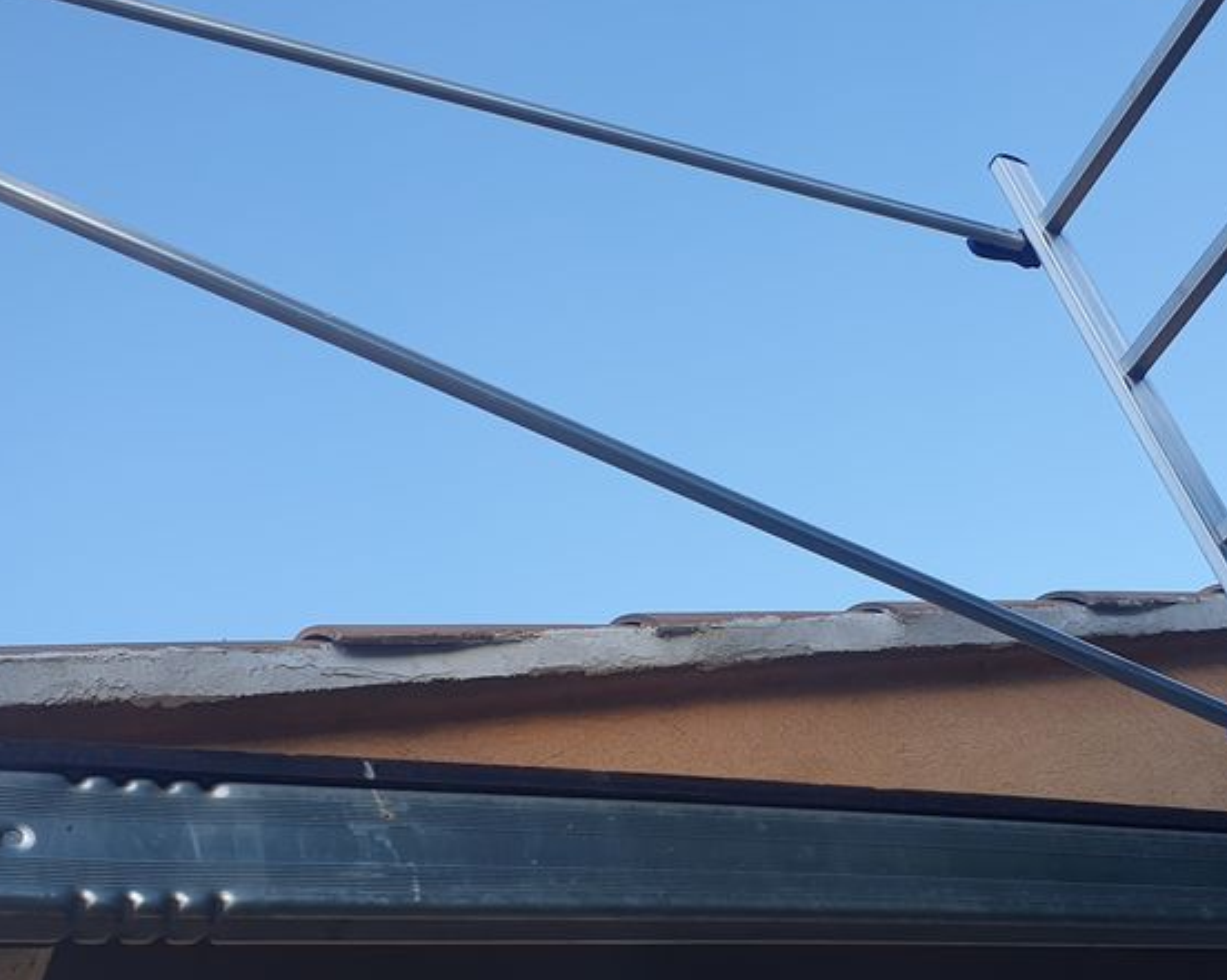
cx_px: 807
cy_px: 589
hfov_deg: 39.9
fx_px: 1670
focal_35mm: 46
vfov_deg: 32.6
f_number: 2.4
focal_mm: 4.32
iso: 50
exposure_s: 1/354
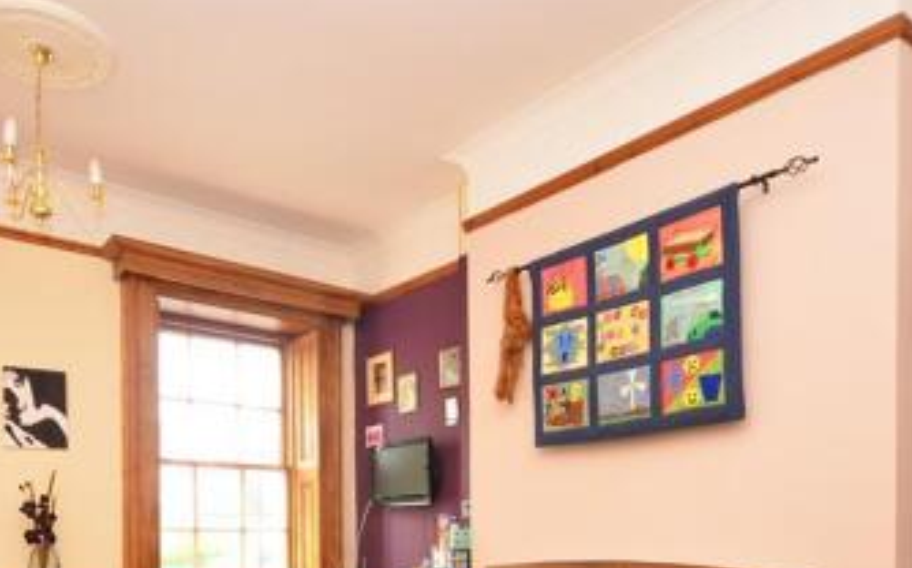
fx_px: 819
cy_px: 538
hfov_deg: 58.0
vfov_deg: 35.4
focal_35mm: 33
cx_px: 390
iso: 200
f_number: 5
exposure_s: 1/5
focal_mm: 11
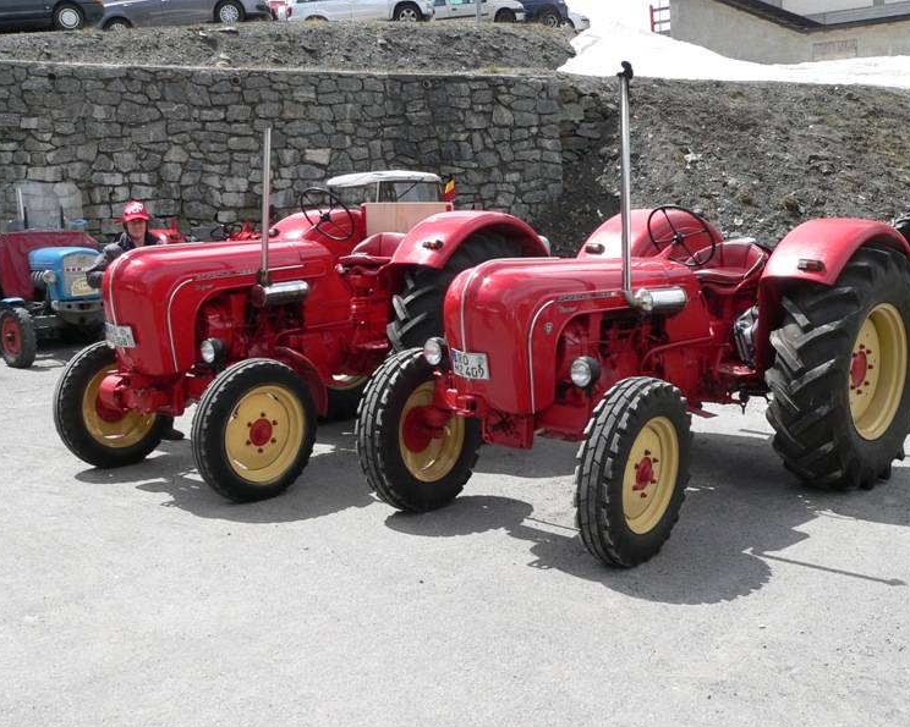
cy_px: 364
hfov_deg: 43.8
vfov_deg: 35.7
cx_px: 475
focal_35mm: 42
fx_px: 1131
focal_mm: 6.6
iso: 80
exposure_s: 1/500
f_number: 4.6
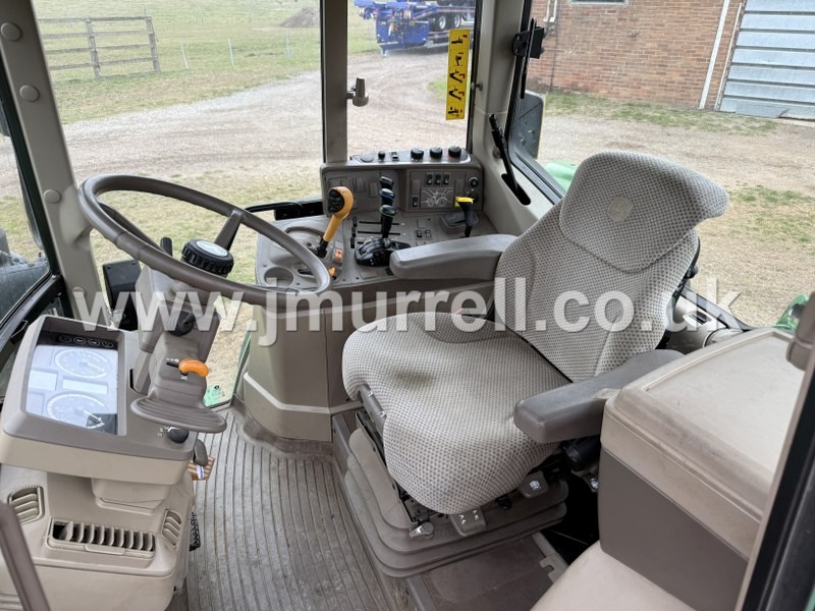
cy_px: 306
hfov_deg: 71.6
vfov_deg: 56.8
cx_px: 408
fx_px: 565
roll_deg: -1.1
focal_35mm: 24
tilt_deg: -27.5
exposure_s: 1/124
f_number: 1.78
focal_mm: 6.76
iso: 50
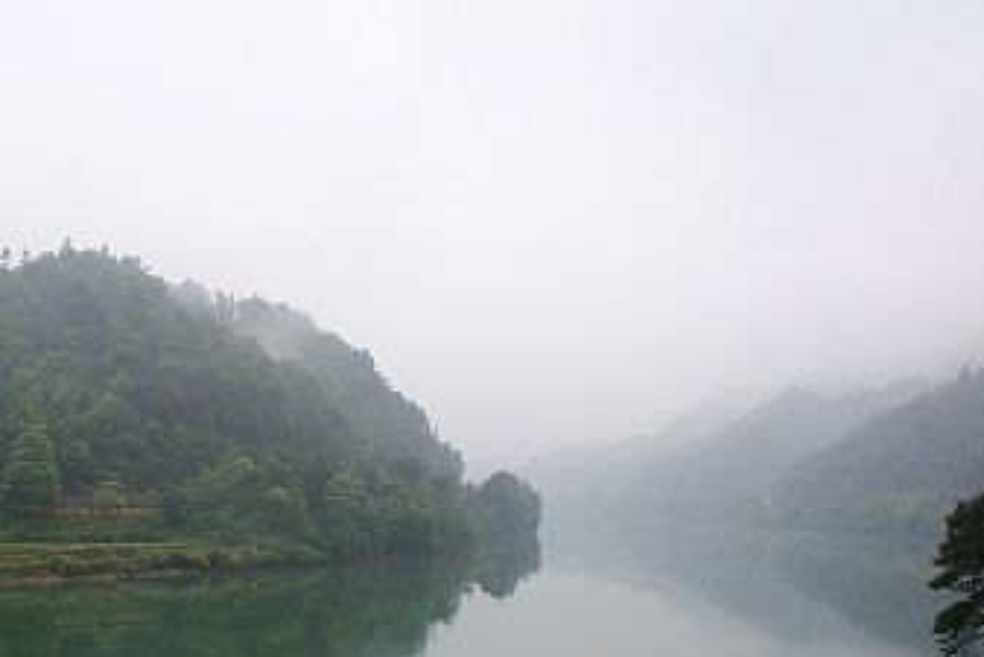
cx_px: 286
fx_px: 1094
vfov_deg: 33.2
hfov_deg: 47.2
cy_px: 435
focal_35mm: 40
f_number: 14
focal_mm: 18
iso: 200
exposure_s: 1/50
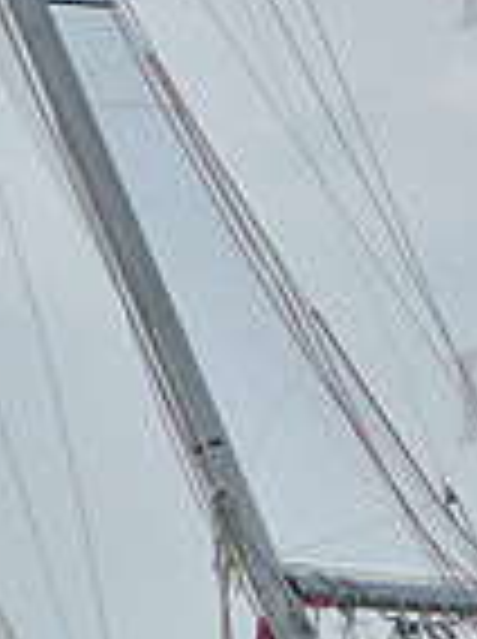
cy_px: 623
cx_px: 220
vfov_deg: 2.7
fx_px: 13785
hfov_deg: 2.0
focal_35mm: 748
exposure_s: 1/800
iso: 250
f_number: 11
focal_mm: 190
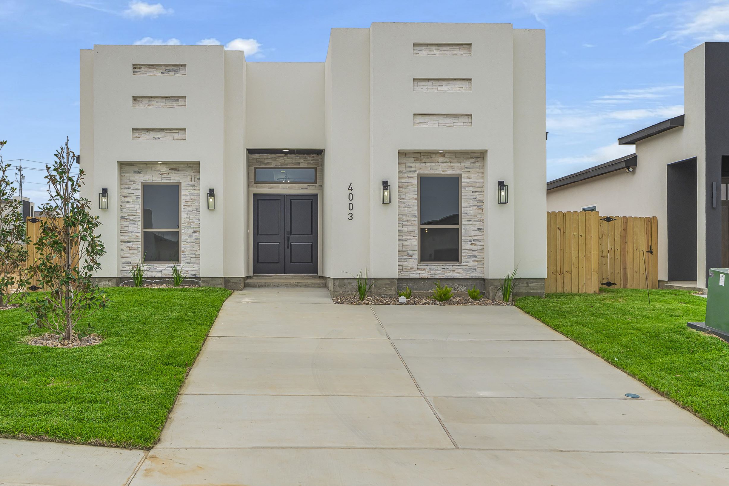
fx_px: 790
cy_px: 230
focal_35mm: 39
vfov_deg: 34.2
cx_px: 300
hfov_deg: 49.3
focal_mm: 31
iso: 200
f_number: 9
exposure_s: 1/400
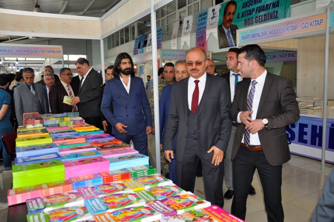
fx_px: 292
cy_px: 111
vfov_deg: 41.6
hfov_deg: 59.6
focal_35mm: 32
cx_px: 167
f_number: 3.8
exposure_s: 1/60
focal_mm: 21
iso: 320
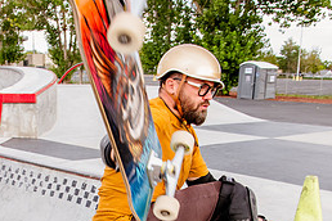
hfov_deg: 36.3
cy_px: 220
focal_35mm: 54
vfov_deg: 24.0
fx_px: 498
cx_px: 99
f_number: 6.3
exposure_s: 1/320
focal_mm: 24
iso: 2500
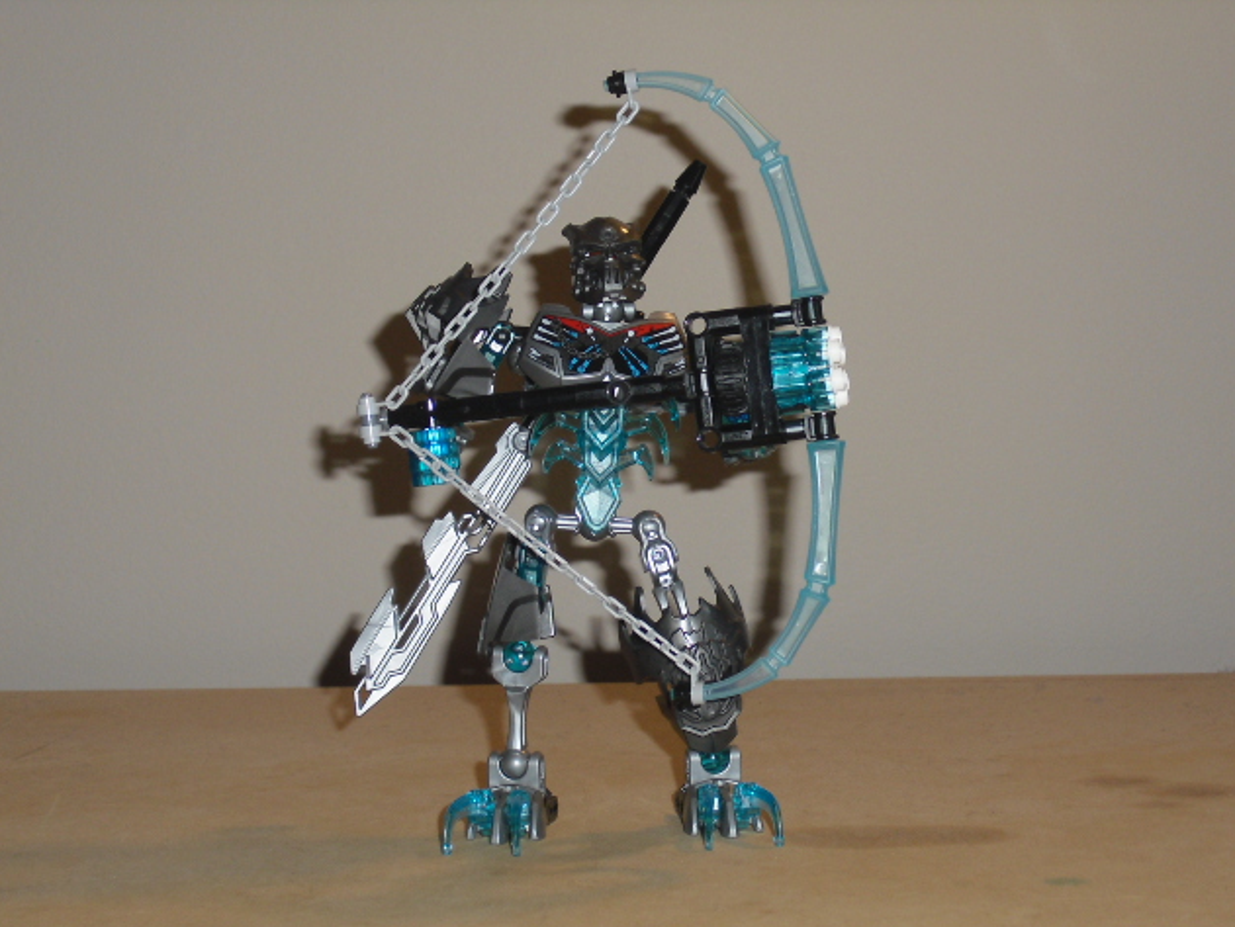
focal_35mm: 74
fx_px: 2642
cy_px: 467
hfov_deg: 26.3
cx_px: 620
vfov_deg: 19.9
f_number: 4.6
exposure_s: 1/60
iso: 200
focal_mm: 13.1
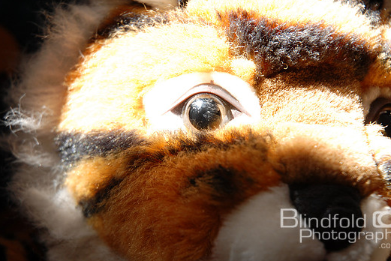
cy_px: 118
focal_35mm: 117
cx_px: 208
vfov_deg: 11.7
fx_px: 1271
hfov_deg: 17.5
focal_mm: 70
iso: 200
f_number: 4.5
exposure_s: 1/50
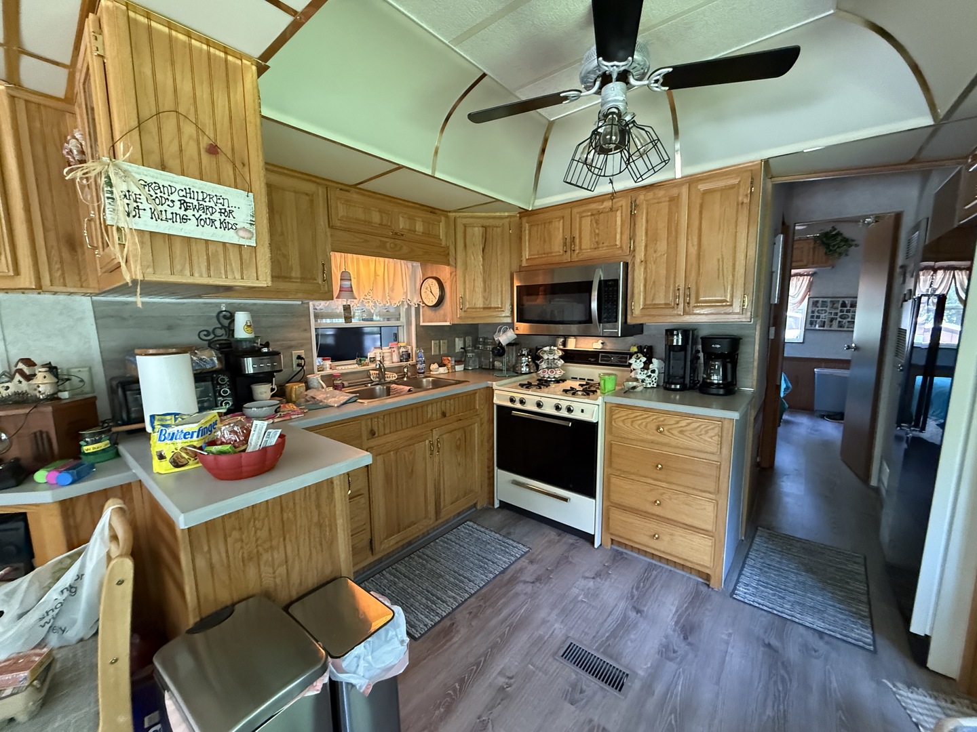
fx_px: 395
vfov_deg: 85.7
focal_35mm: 14
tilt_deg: -6.3
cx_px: 488
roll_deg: +0.6
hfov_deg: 102.1
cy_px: 366
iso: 640
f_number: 2.2
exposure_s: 1/60
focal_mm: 2.22
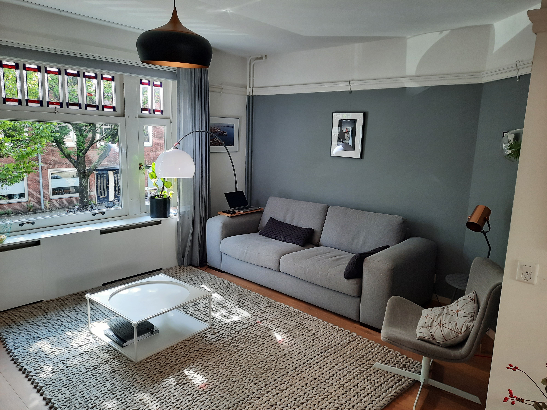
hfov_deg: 69.4
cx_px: 274
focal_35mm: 25
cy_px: 205
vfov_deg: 54.9
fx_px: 395
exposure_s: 1/50
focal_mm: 4.6
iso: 80
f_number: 2
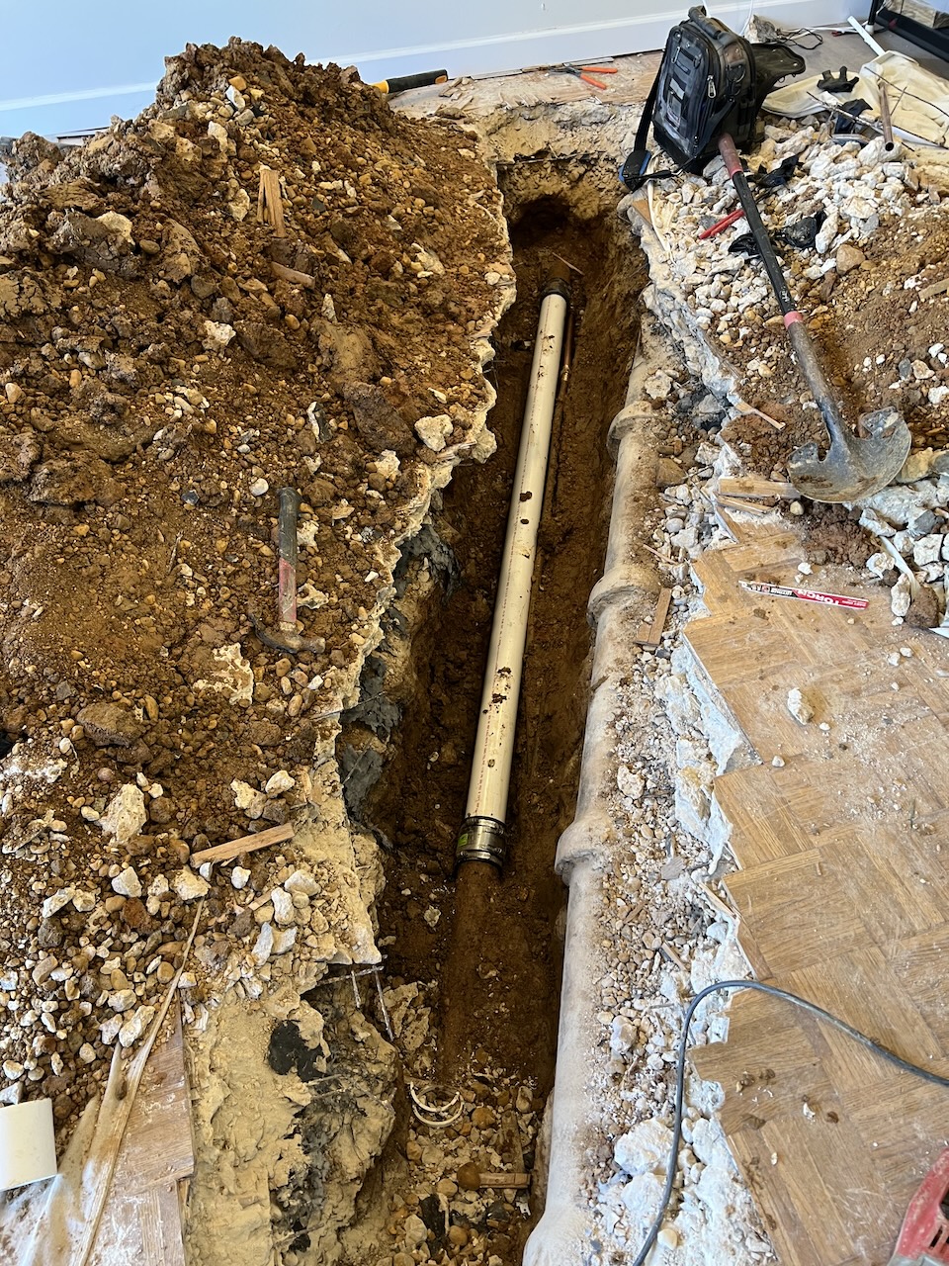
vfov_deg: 67.3
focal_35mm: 26
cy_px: 633
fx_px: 950
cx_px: 474
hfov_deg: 53.1
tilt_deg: -48.1
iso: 100
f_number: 1.5
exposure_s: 1/60
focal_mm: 5.7
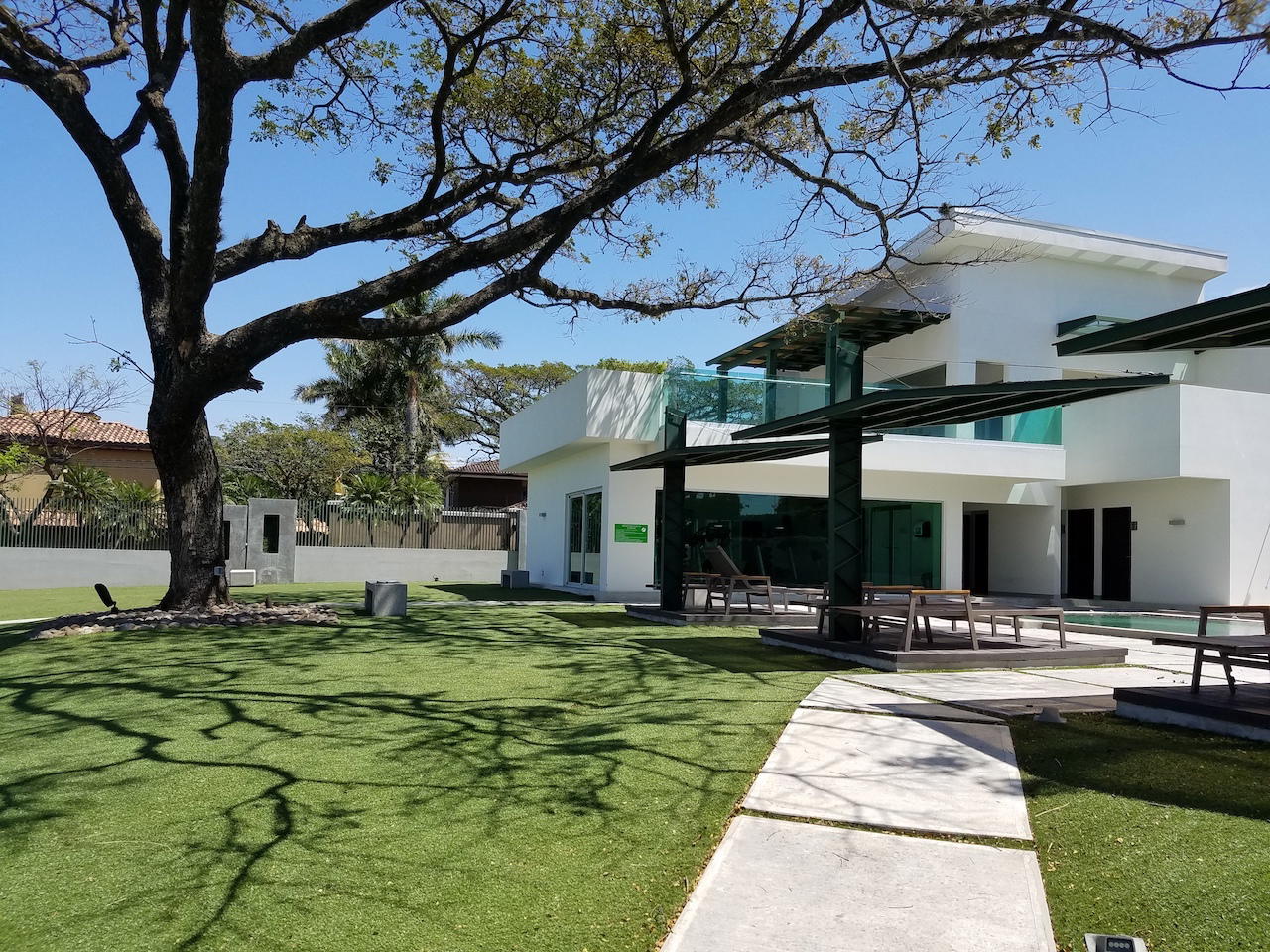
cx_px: 635
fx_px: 954
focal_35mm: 26
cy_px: 476
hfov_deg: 67.3
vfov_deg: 53.1
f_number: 1.7
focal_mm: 4.2
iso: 50
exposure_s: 1/2208
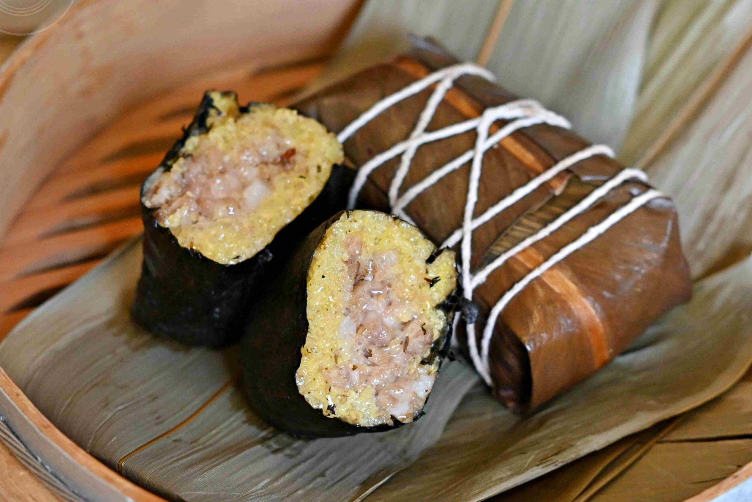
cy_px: 243
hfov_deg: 20.0
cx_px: 452
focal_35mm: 102
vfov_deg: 13.4
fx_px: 2131
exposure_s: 1/320
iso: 1400
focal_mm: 50
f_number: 3.2
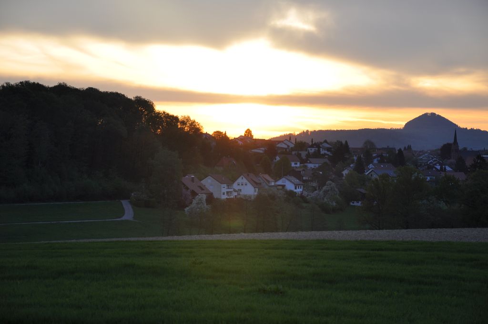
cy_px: 162
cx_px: 244
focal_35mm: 105
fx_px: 1422
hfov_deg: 19.5
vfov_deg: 13.0
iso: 200
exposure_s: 1/125
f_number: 5.6
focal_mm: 70
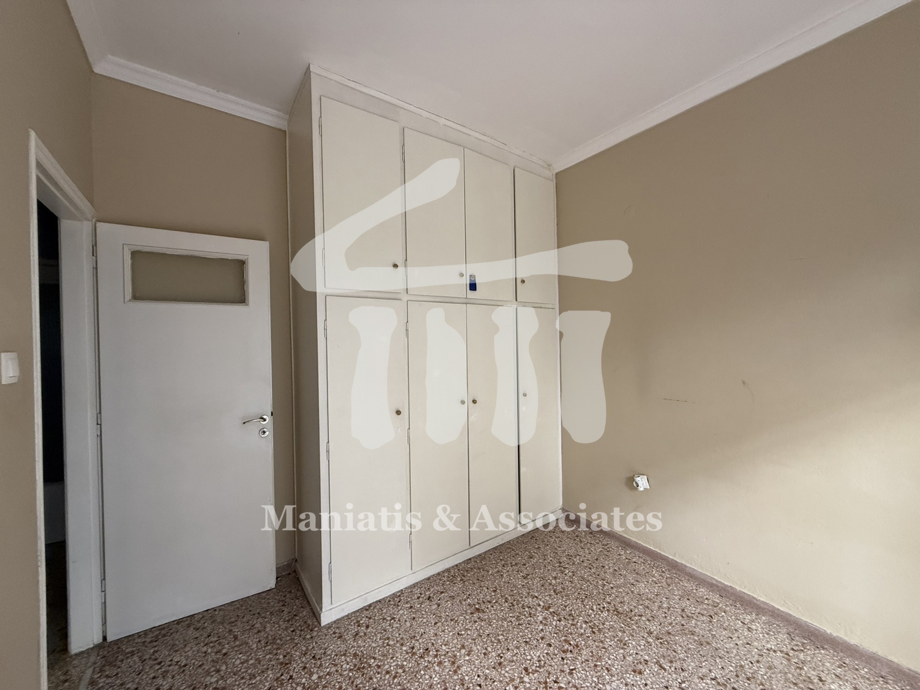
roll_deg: -0.2
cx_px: 460
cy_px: 345
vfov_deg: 85.7
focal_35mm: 14
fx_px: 372
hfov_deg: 102.1
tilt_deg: +0.9
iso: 250
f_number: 2.2
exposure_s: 1/99
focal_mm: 2.22
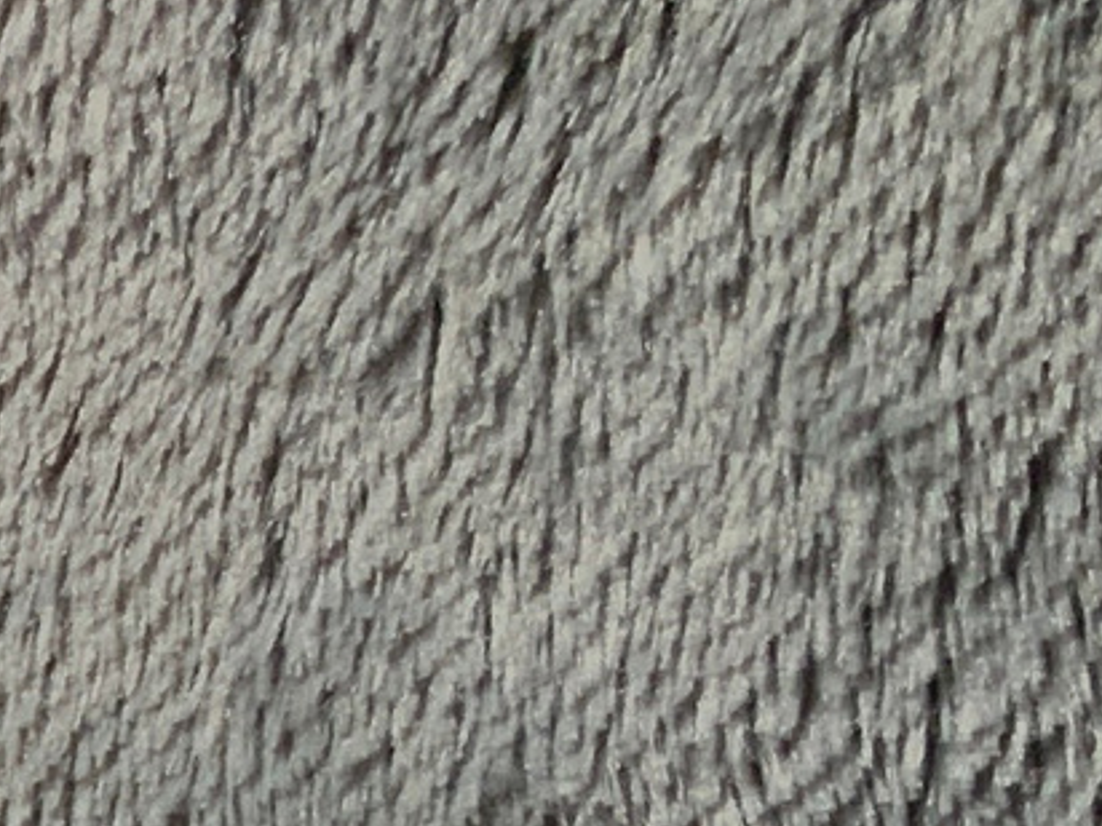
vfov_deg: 8.0
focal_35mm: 180
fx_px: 5730
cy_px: 1468
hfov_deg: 9.7
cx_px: -1541
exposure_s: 1/104
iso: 40
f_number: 1.8
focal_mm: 3
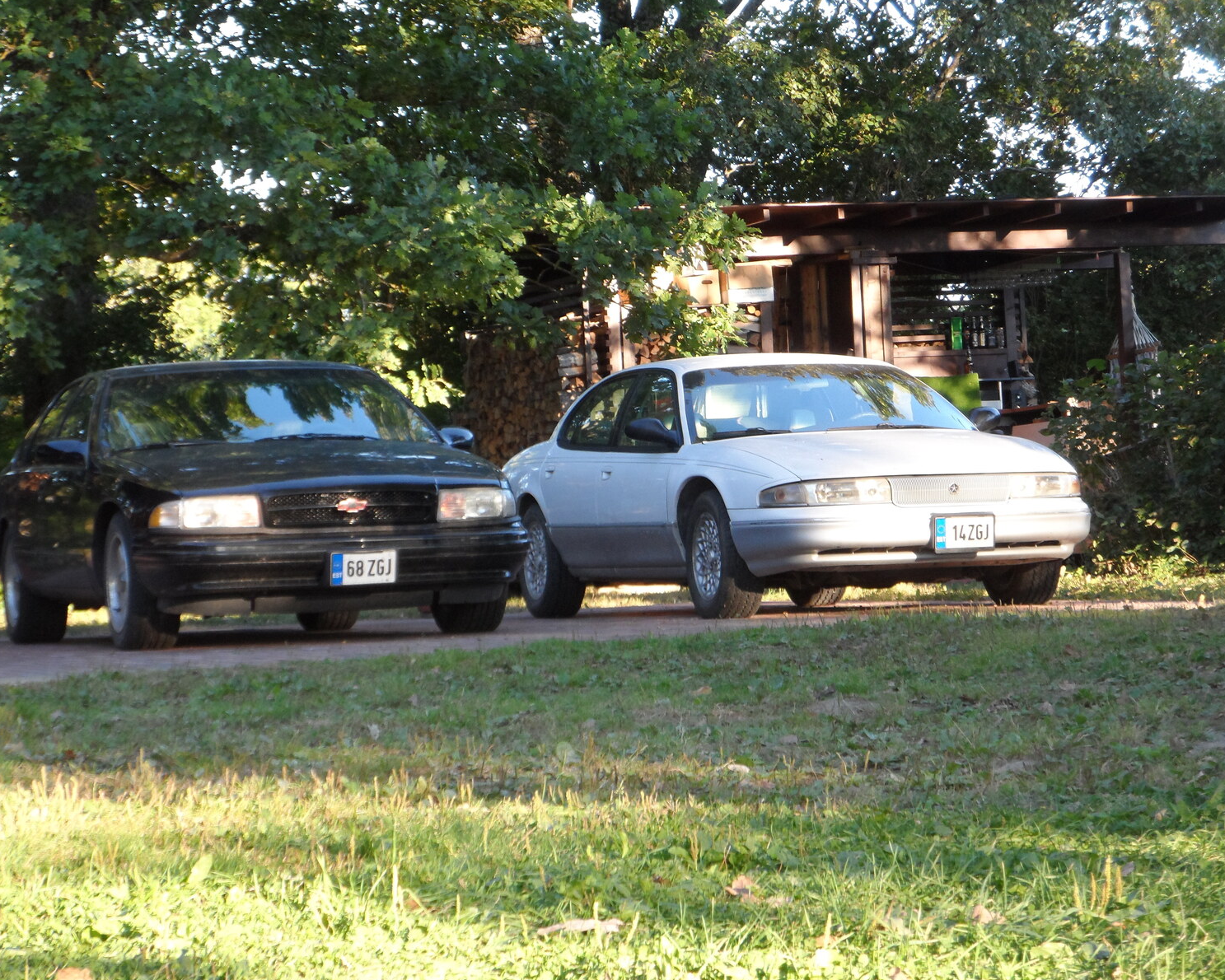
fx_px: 4569
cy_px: 492
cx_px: 598
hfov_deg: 15.3
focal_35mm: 126
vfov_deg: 12.2
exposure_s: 1/60
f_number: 4.6
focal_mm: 19.5
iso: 160
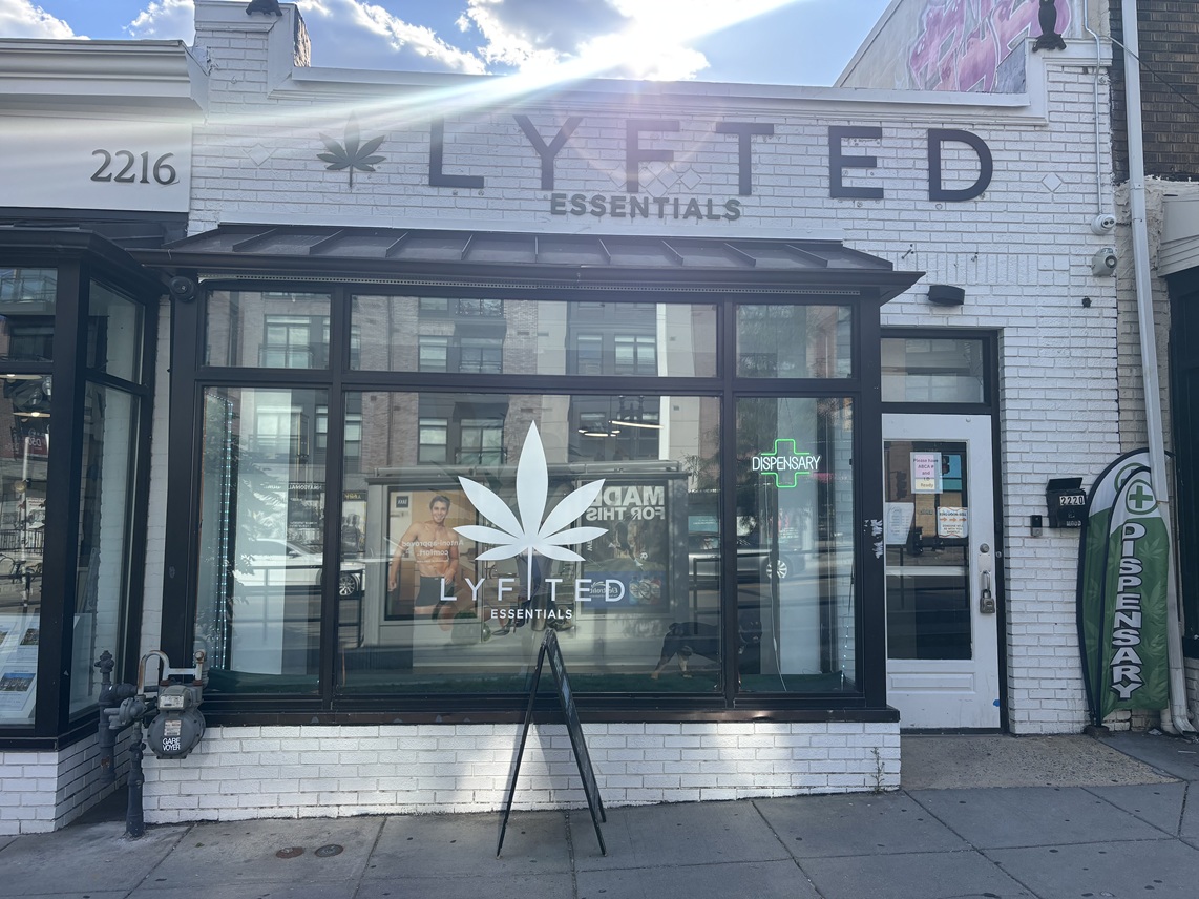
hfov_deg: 67.3
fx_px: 900
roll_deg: -0.8
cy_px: 450
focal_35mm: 26
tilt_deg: +5.0
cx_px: 600
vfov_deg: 53.0
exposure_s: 1/1152
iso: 50
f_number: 1.6
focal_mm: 5.96
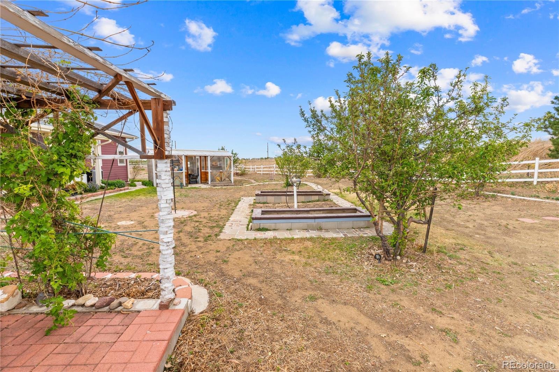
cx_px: 280
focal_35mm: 15
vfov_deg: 77.3
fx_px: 233
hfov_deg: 100.4
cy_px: 186
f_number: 10
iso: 100
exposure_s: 1/25
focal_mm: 10
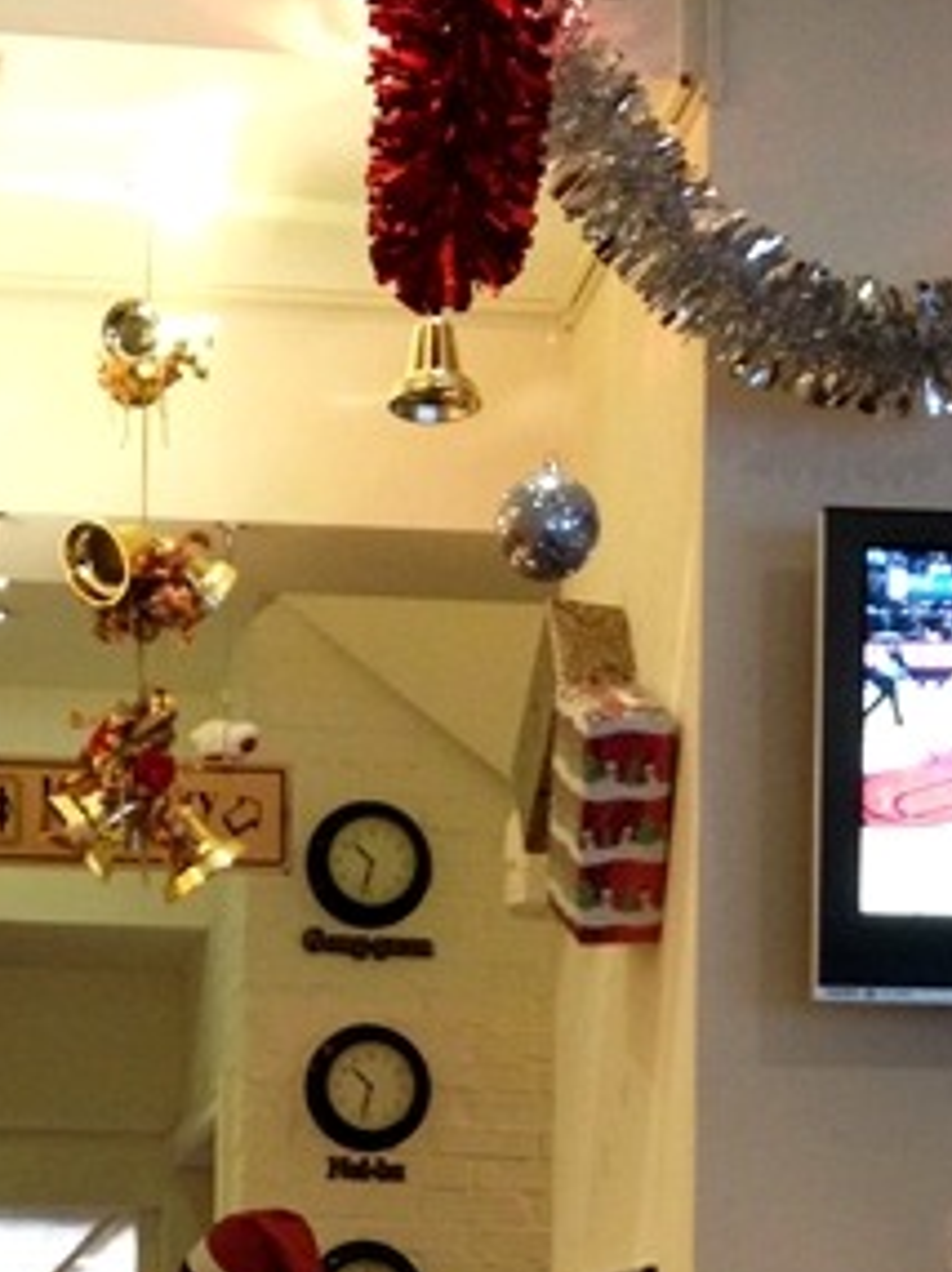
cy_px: 1410
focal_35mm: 98
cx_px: 249
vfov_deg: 19.2
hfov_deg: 15.0
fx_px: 3599
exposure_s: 1/20
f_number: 2.4
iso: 160
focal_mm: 4.28
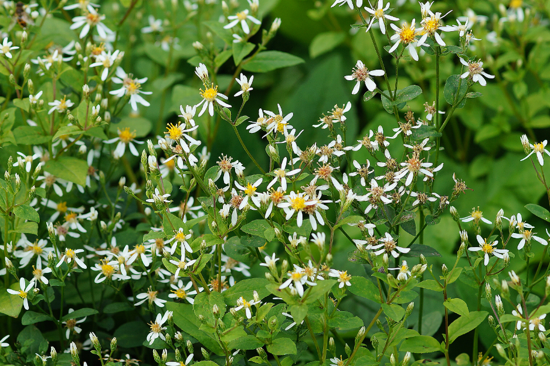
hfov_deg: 10.7
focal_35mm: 192
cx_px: 287
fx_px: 2933
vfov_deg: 7.2
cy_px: 160
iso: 100
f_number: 4.5
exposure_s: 1/200
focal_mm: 100
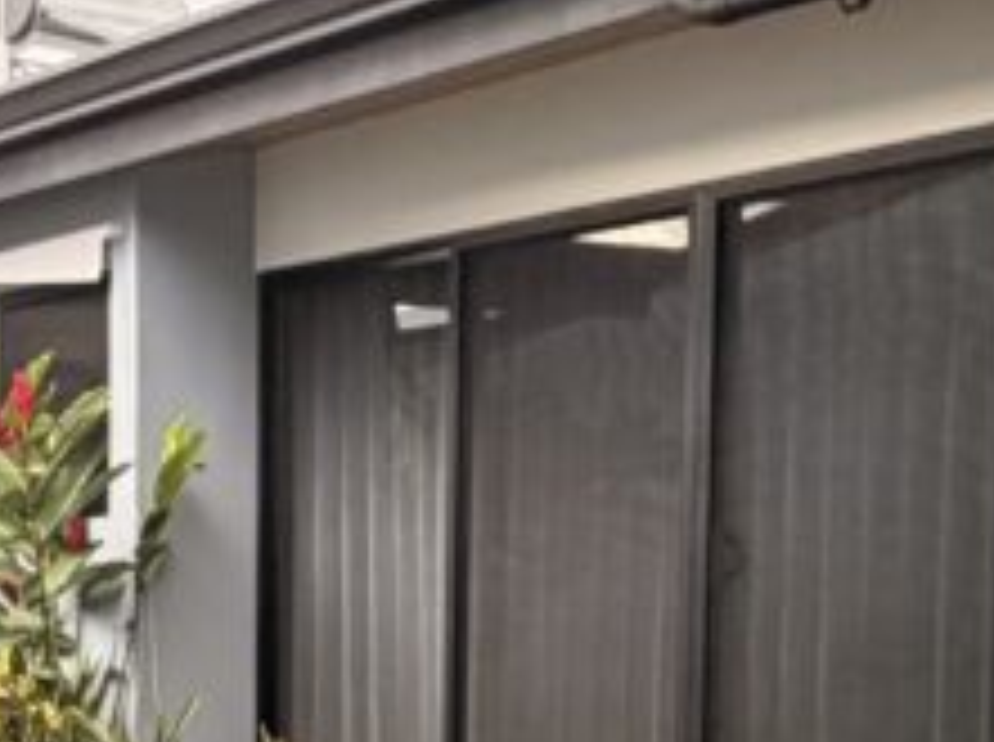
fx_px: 1863
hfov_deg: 24.8
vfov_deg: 21.8
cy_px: 715
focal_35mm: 65
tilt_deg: -2.6
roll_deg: +2.3
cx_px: -391
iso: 200
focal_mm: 2.22
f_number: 2.2
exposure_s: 1/121
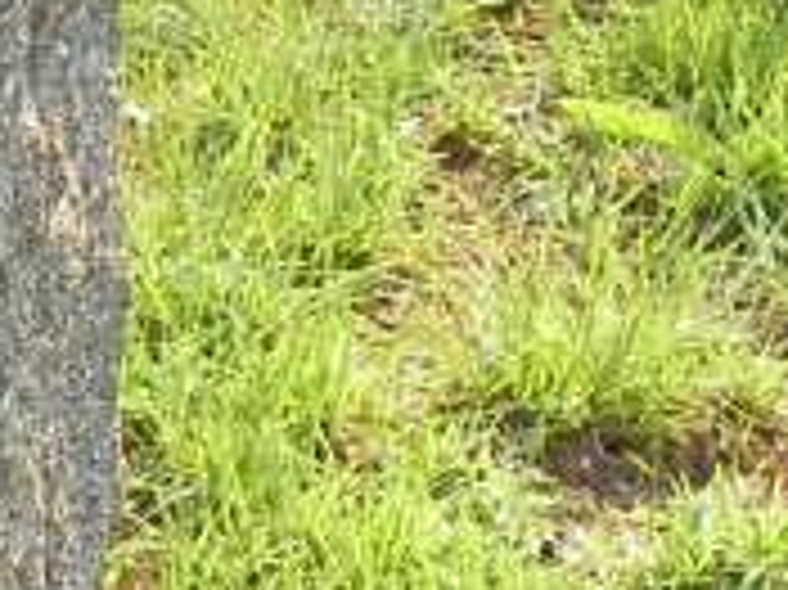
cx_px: -1486
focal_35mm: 385
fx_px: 8758
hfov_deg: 4.9
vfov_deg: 3.9
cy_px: 113
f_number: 3.5
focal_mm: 9.9
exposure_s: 1/80
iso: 64
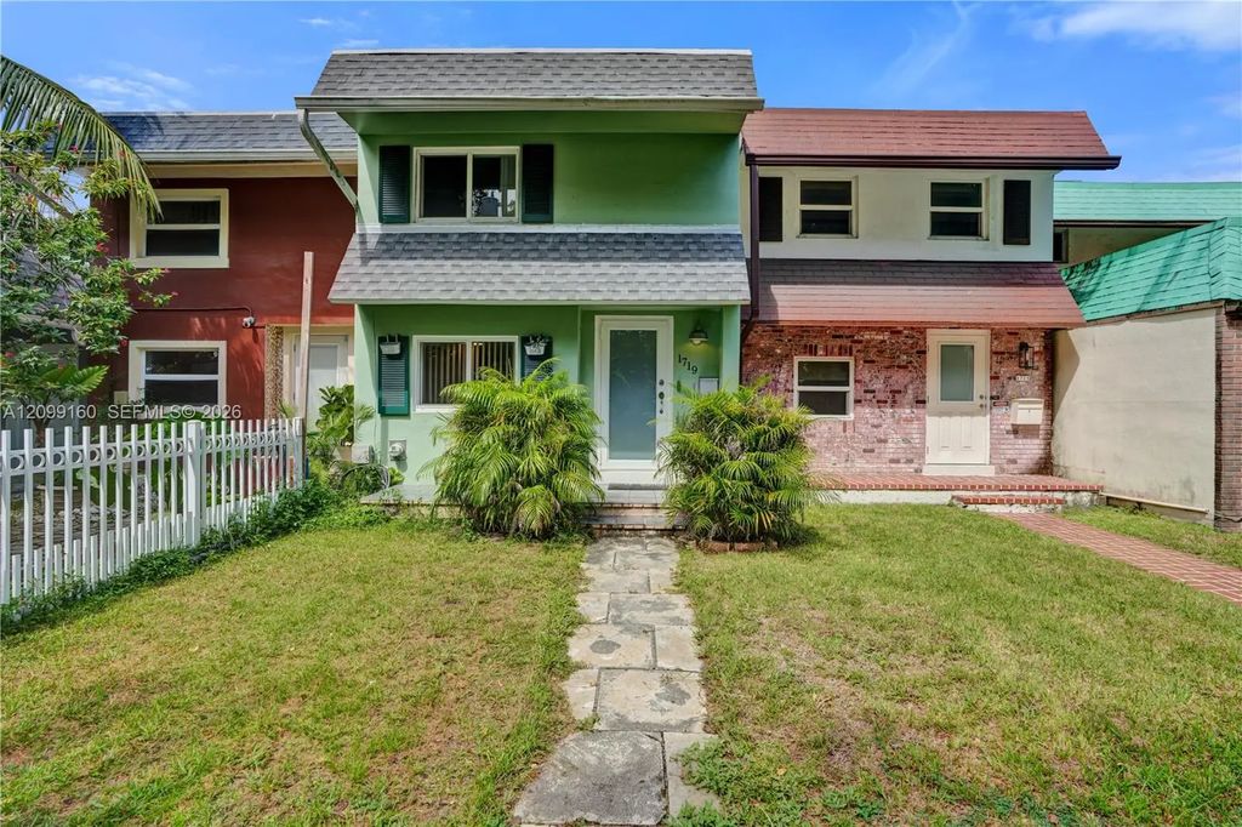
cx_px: 621
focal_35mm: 16
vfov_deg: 73.7
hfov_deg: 96.8
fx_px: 552
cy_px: 414
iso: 50
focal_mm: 16
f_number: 5.6
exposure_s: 1/320
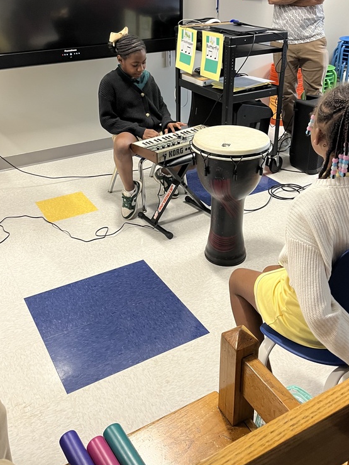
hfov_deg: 39.7
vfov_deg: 50.7
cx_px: 174
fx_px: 484
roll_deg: +1.0
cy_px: 165
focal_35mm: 36
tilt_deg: -22.7
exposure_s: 1/60
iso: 160
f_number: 1.6
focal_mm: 5.1
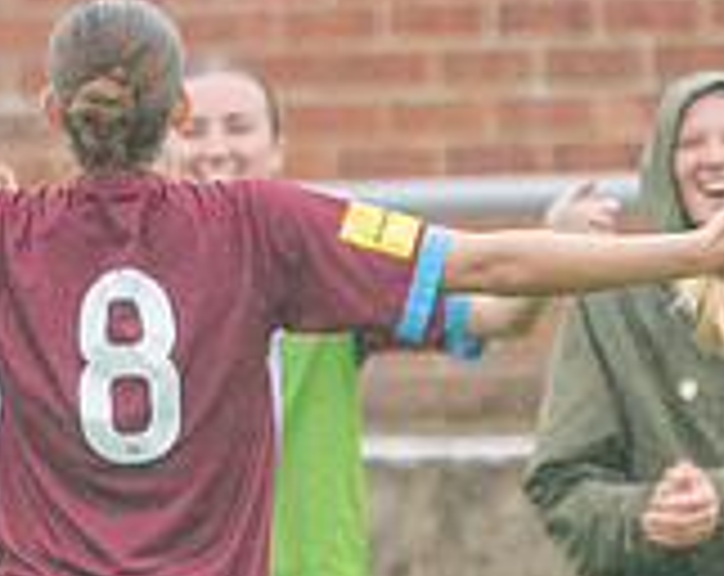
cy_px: 648
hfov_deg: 0.8
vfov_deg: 0.7
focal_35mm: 2319
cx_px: -240
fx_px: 49570
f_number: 2.8
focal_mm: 300
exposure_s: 1/1600
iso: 450
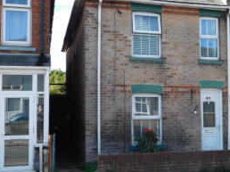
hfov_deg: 32.2
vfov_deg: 24.8
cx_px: 171
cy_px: 90
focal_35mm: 59
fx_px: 392
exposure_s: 1/400
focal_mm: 6.3
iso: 125
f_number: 3.5
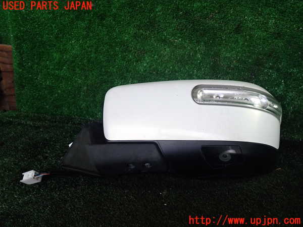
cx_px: 152
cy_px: 114
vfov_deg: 46.8
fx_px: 263
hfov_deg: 60.0
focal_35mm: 30
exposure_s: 1/30
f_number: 2.3
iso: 320
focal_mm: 5.4
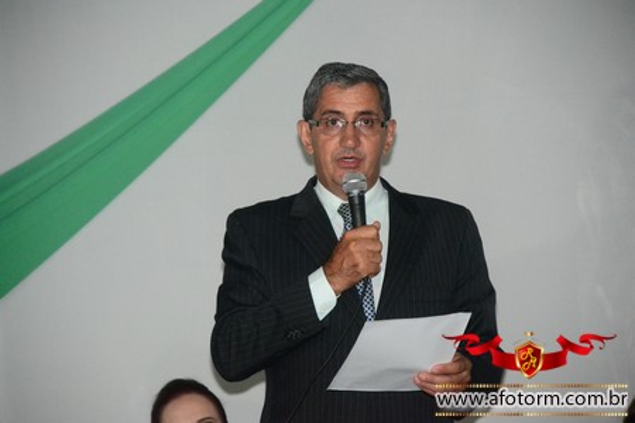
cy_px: 212
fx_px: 3572
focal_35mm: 202
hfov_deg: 10.2
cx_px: 318
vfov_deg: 6.8
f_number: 5.6
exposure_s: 1/80
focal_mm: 135
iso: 3200
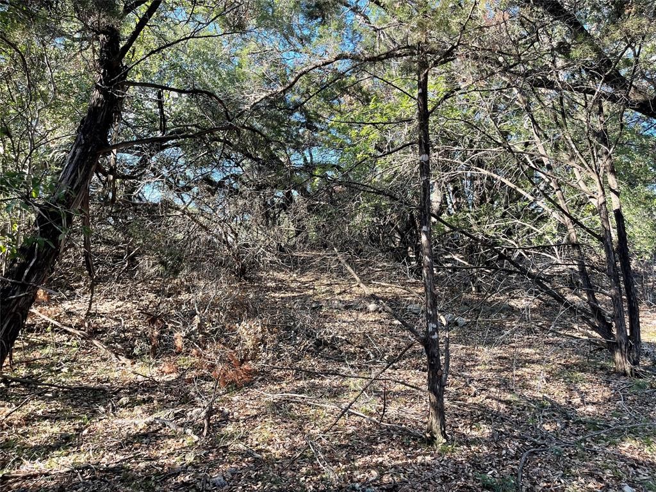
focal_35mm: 26
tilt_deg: +2.0
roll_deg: -1.2
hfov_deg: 67.3
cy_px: 246
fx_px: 493
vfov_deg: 53.1
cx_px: 328
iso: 32
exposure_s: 1/182
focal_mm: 5.1
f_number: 1.6
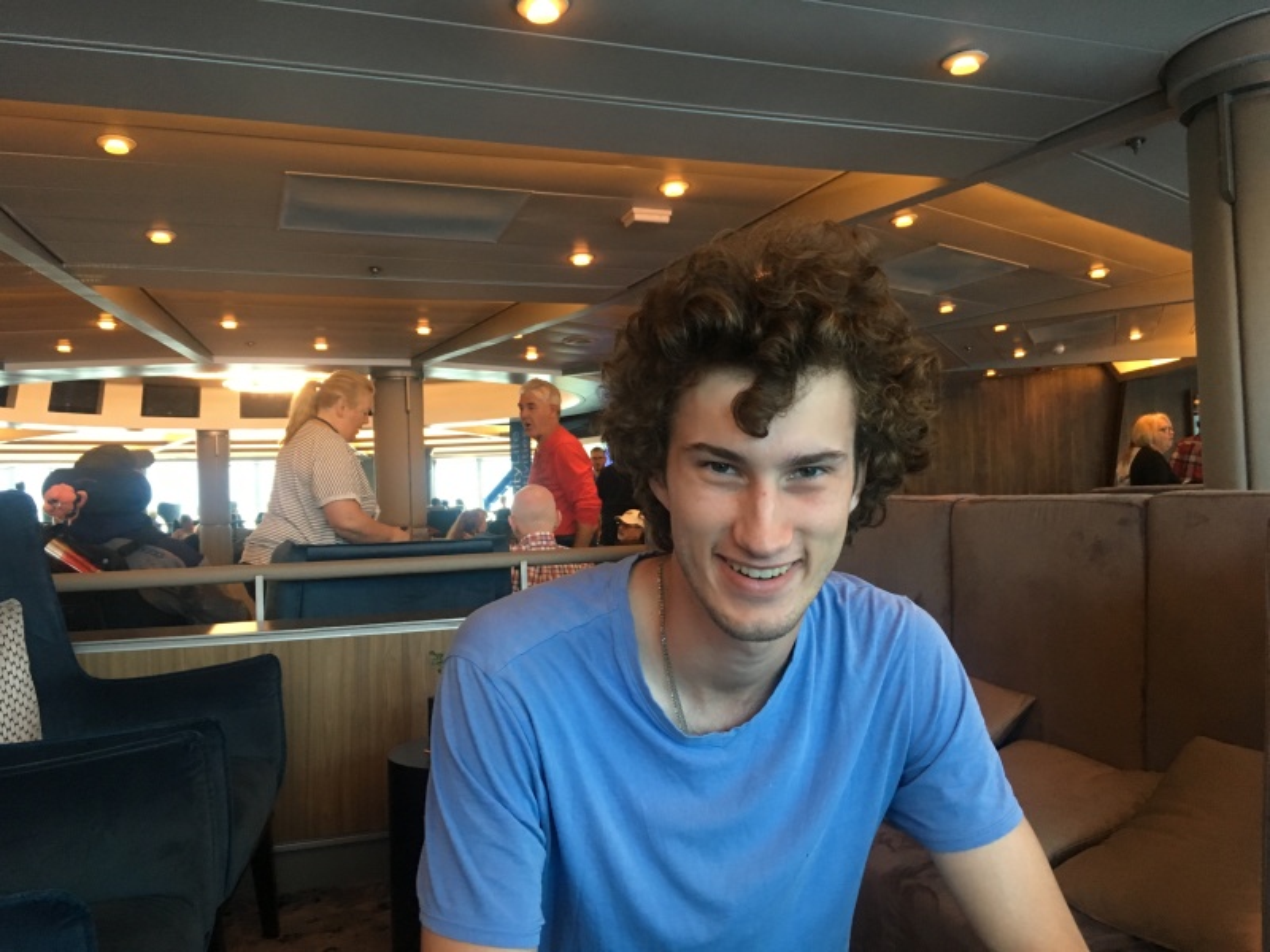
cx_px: 635
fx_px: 1064
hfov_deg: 61.7
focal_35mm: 29
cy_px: 476
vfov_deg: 48.2
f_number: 2.2
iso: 125
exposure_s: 1/30
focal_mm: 4.15
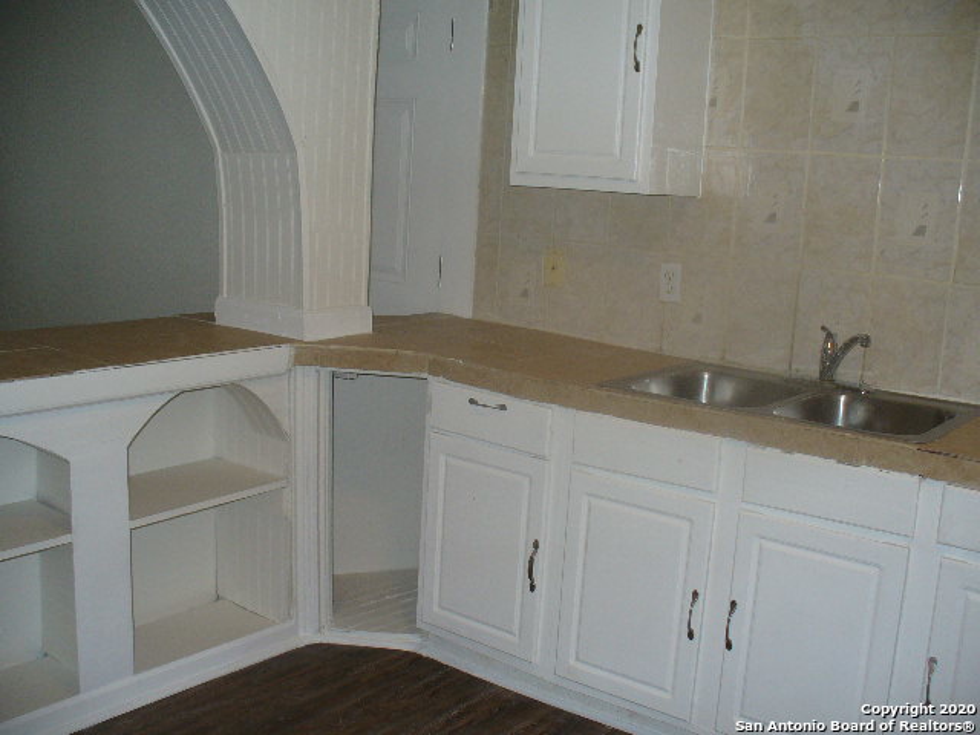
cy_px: 368
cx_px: 490
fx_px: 1047
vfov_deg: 38.7
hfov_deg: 50.1
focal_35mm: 37
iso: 100
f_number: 2.8
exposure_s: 1/60
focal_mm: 6.1
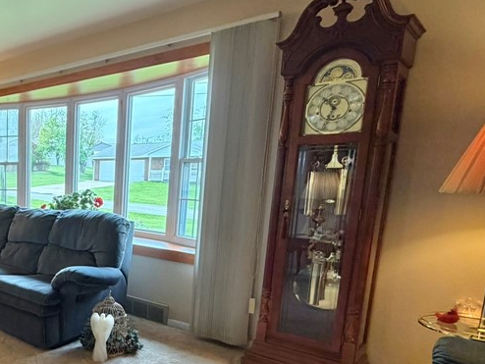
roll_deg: -0.1
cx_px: 27
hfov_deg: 52.2
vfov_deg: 47.3
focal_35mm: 29
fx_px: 407
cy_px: 248
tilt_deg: -10.5
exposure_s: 1/120
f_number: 2.2
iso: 250
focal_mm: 2.22
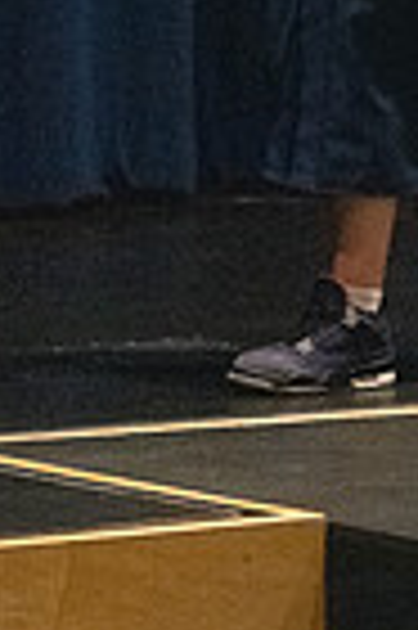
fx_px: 7769
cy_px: -270
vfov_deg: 4.6
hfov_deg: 3.1
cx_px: 196
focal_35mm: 445
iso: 10000
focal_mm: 92
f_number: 3.2
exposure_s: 1/400
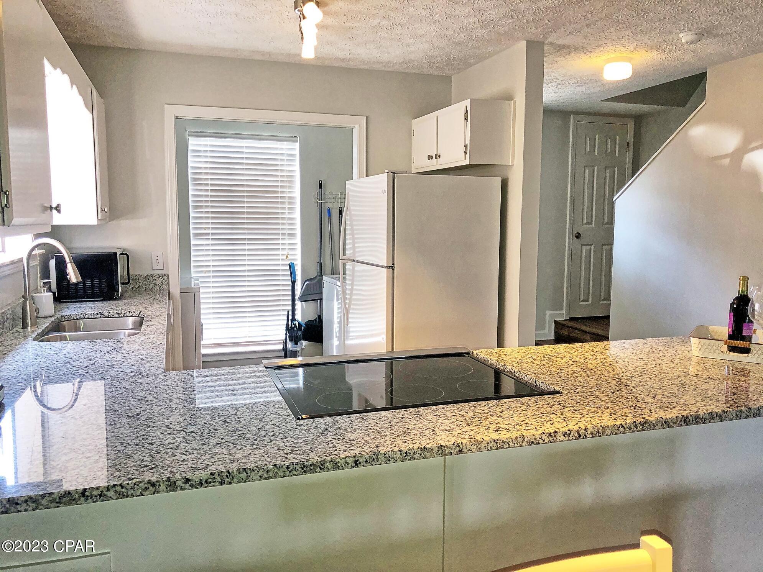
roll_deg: +0.0
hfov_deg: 63.4
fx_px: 617
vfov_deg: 49.8
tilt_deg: -6.4
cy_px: 286
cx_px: 382
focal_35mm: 28
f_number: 1.8
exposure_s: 1/120
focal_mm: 4
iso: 64
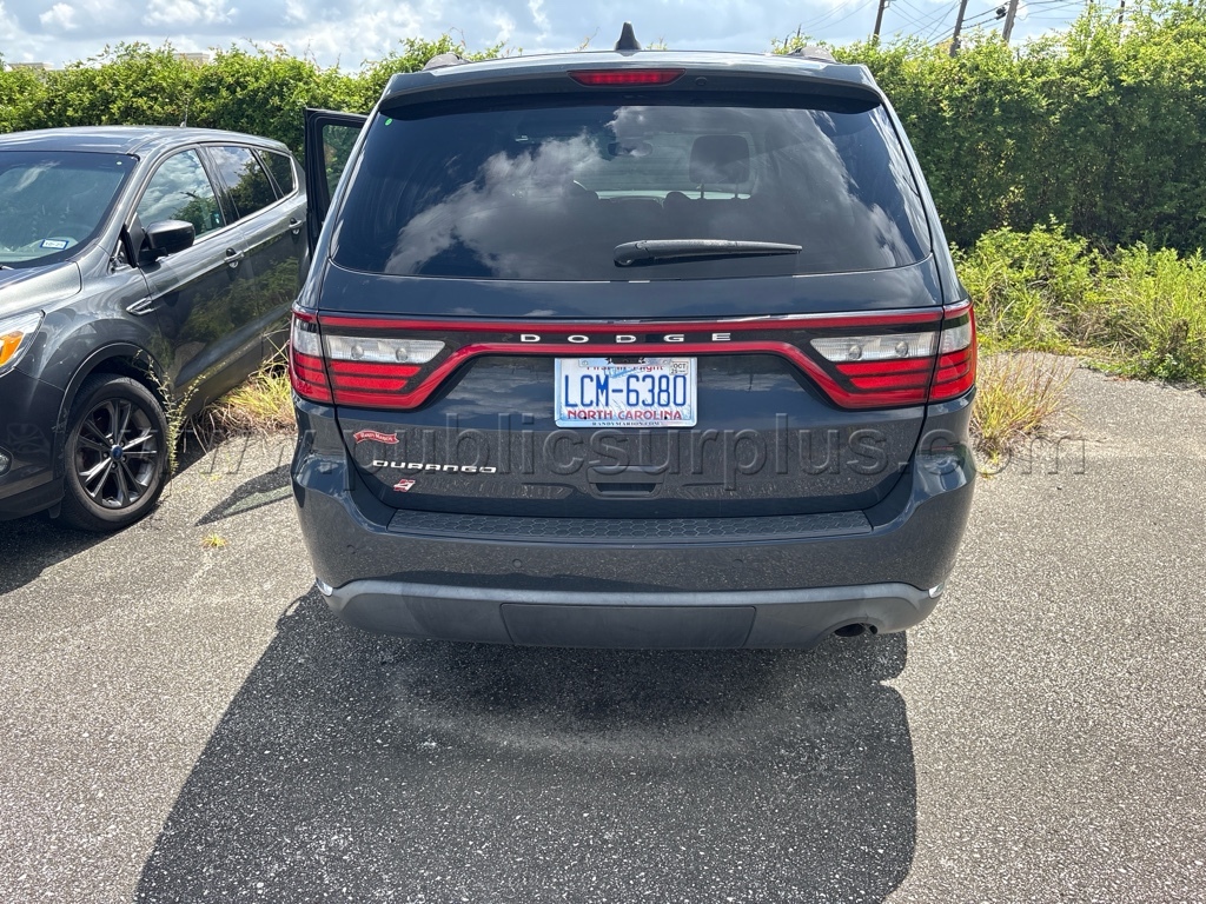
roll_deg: +2.0
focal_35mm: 26
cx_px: 603
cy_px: 452
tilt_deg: -18.8
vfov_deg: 53.1
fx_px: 906
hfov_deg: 67.3
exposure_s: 1/1239
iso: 50
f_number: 1.6
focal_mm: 5.96
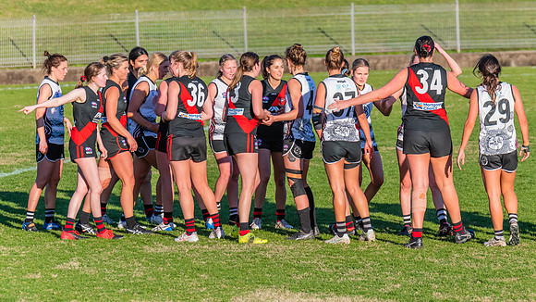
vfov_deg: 2.8
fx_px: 6176
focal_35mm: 435
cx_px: 290
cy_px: 163
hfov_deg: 5.0
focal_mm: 330
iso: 800
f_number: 9
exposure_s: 1/1250
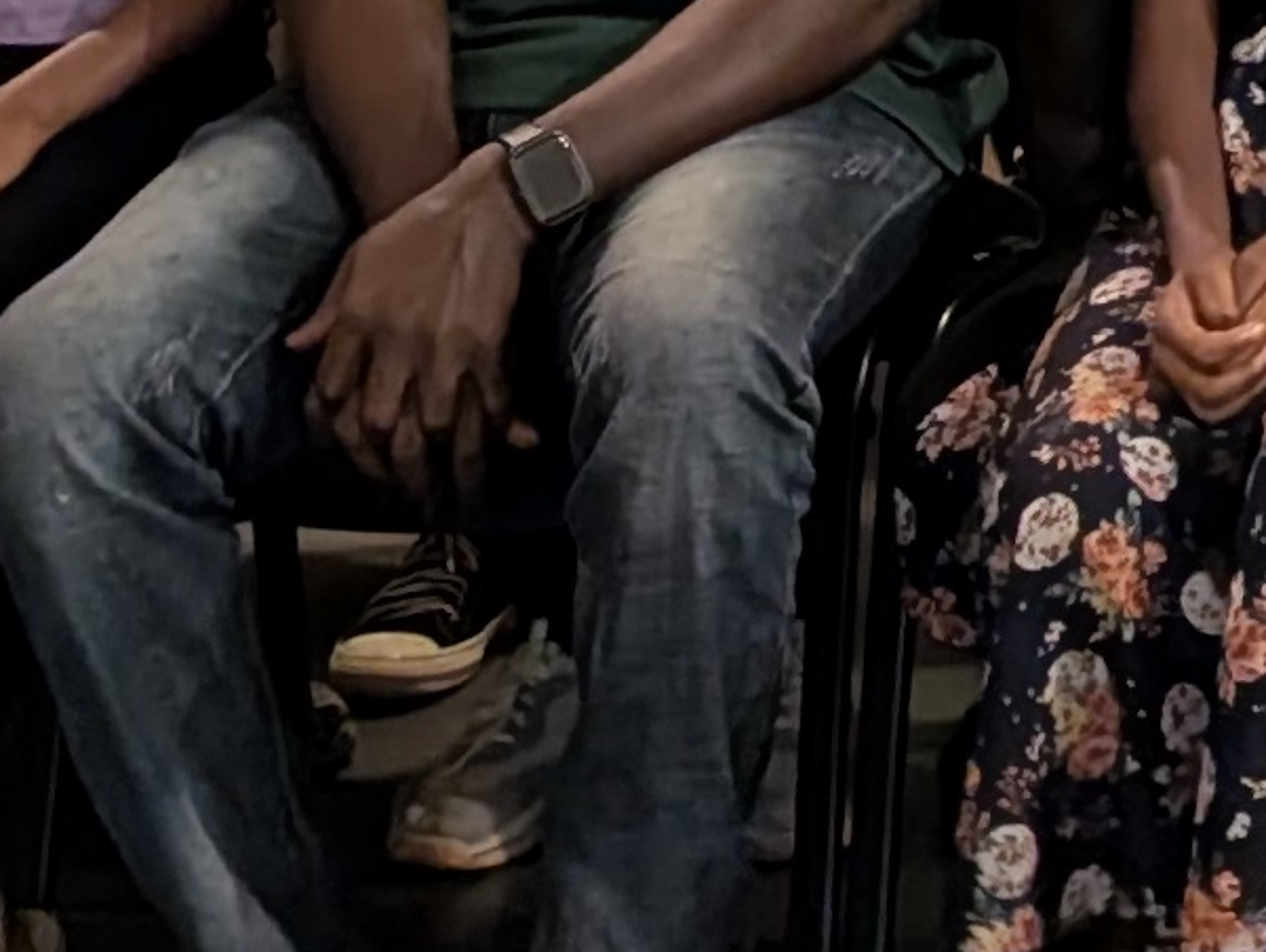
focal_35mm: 163
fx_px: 5967
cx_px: 2052
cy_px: -1424
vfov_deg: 8.3
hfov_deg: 11.5
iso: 281
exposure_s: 1/16.7
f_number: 1.68
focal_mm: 6.9
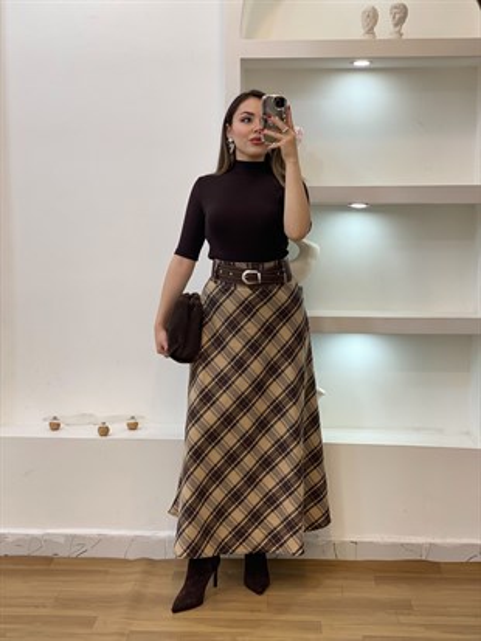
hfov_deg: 28.0
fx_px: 963
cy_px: 320
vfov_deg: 36.8
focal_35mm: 52
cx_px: 240
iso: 64
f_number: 2
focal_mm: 6
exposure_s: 1/100
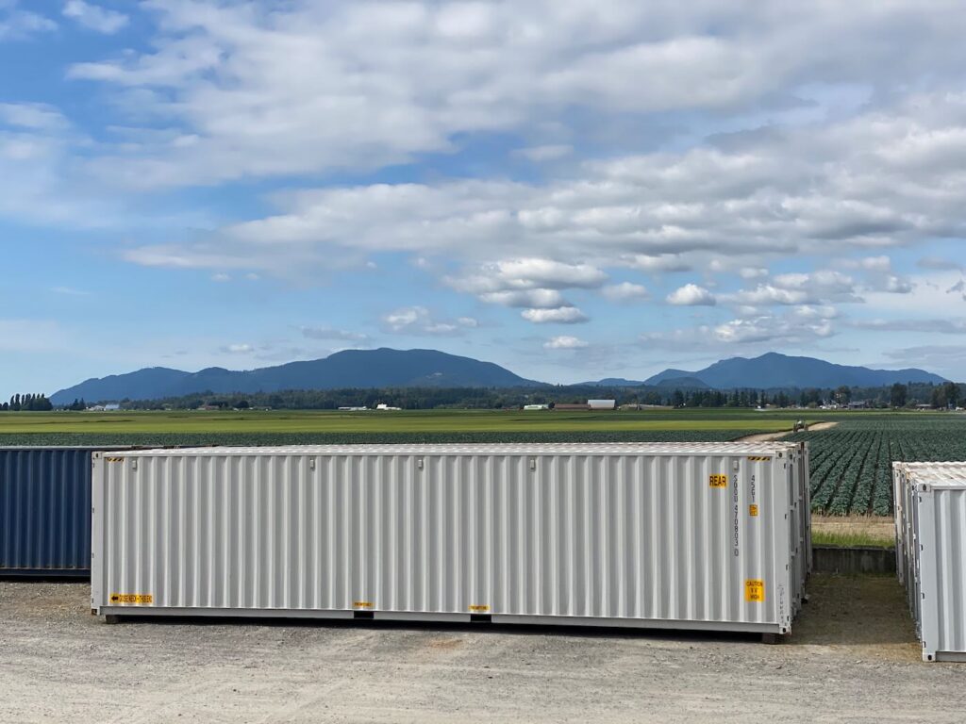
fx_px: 1451
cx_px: 483
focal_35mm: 52
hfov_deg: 36.8
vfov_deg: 28.0
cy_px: 362
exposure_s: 1/3690
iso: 20
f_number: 2
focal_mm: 6
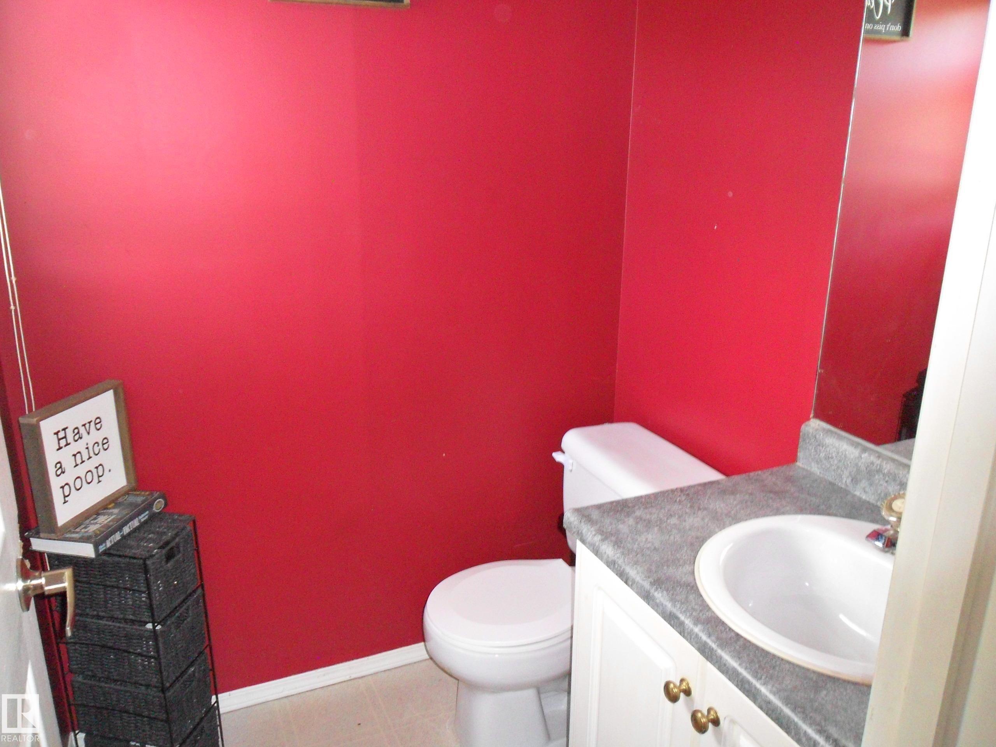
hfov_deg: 65.3
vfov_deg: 51.4
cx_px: 498
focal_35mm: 27
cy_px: 374
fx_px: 777
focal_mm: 4.9
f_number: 3.5
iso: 400
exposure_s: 1/20
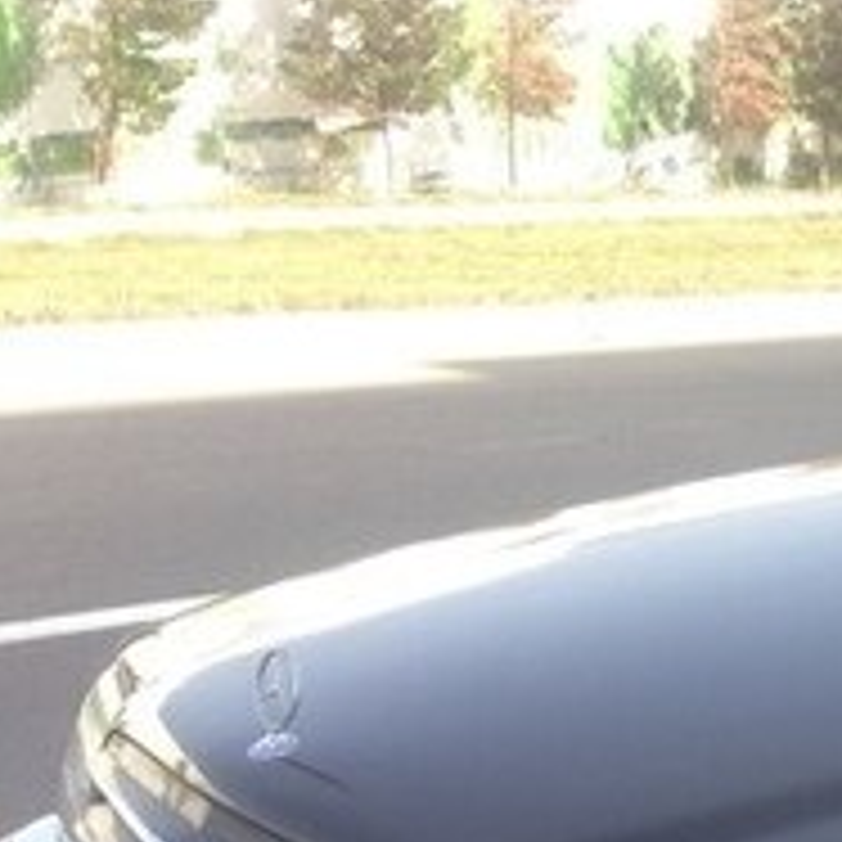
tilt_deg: -19.0
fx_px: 2835
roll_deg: -0.1
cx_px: 1409
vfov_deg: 16.3
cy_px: 957
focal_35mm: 103
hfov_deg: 15.1
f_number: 2.4
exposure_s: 1/335
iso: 50
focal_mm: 4.12
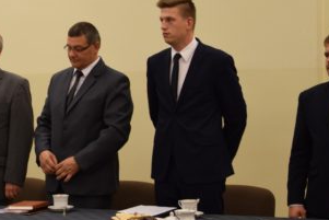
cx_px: 28
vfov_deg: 10.6
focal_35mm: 130
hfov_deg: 15.6
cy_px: 85
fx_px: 1189
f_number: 4.2
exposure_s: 1/60
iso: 720
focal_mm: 34
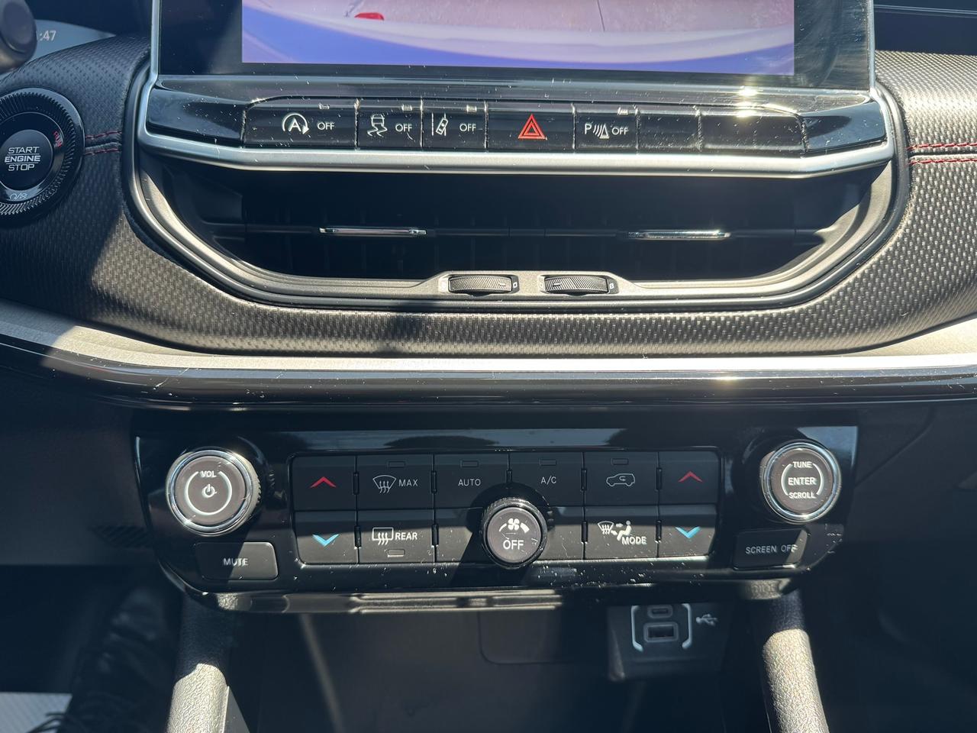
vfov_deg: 56.8
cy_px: 366
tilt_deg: -19.6
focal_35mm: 24
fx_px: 677
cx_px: 488
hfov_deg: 71.6
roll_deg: -2.1
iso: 100
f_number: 1.78
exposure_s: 1/238
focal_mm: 6.76
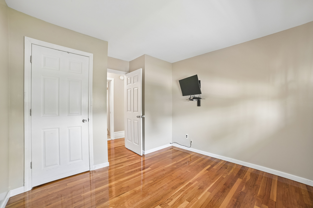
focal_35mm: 14
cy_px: 104
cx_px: 156
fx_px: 122
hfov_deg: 104.3
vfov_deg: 81.1
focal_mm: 14
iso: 800
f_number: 8
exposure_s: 1/13
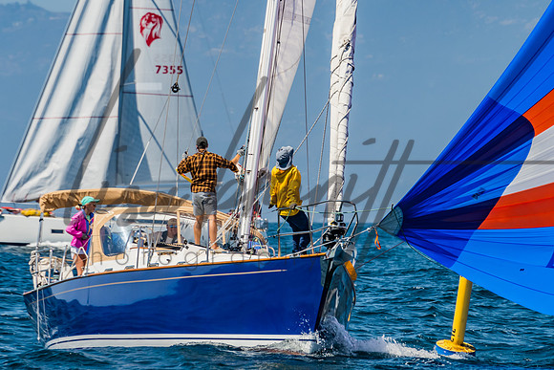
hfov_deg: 5.1
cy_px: 88
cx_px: 289
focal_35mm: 403
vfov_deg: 3.4
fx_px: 6198
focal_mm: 200
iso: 160
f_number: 6.3
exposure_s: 1/400
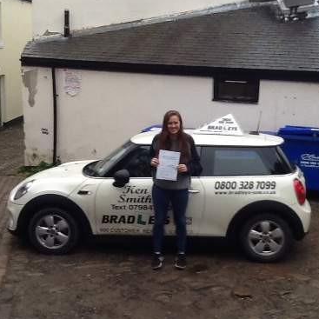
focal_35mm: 53
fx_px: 553
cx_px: 188
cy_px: 159
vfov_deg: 32.2
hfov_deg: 32.1
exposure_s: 1/40
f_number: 2.4
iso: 50
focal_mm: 2.03
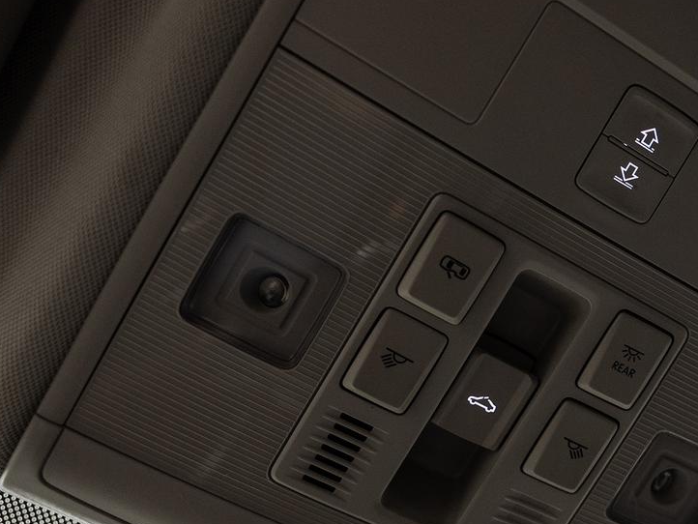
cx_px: 637
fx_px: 928
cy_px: 251
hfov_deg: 38.2
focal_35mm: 46
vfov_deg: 31.5
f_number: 3.5
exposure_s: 1/50
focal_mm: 24
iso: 800
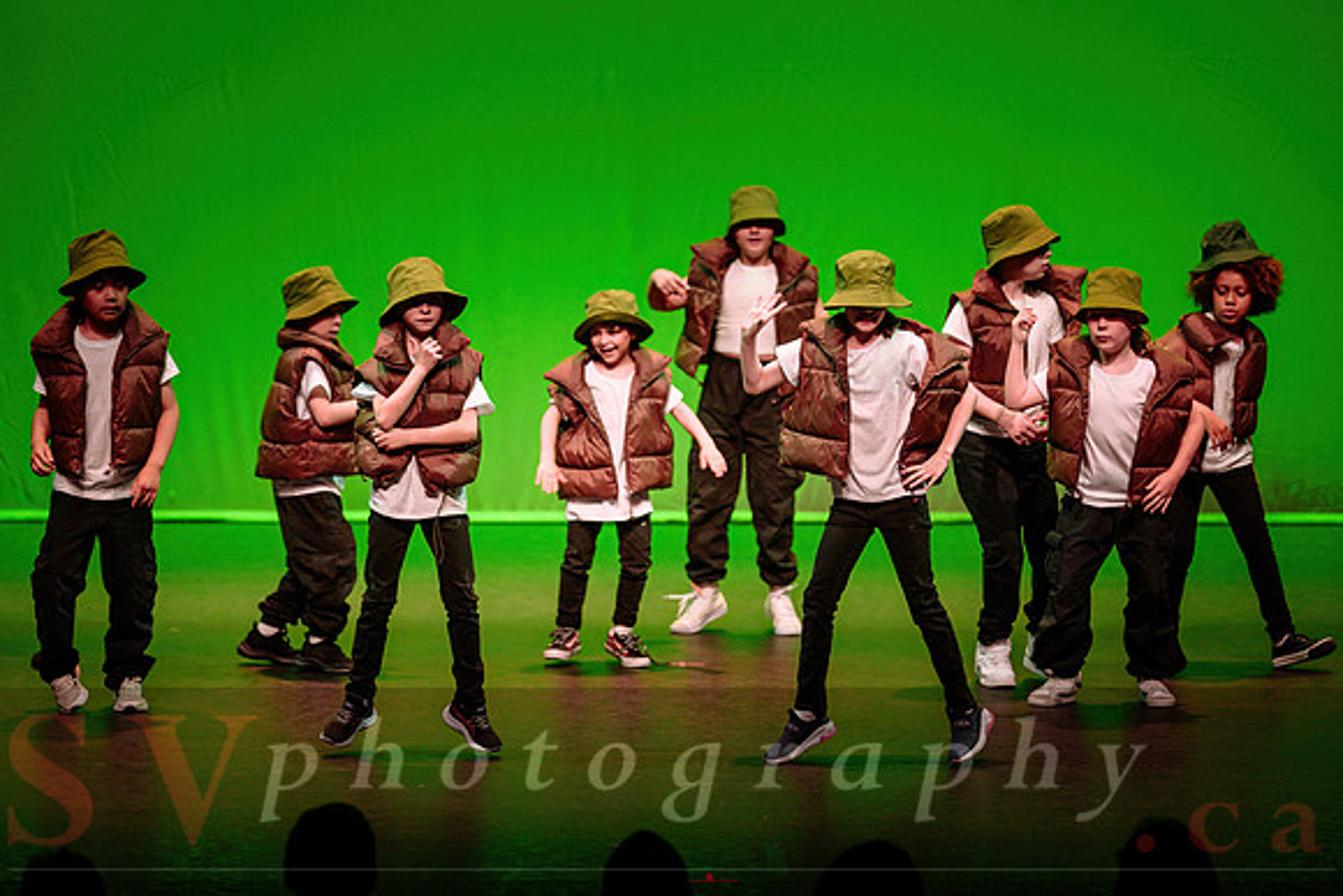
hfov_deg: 12.9
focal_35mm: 159
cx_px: 689
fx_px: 5944
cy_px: 447
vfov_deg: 8.6
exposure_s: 1/400
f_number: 2.8
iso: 1250
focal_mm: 150
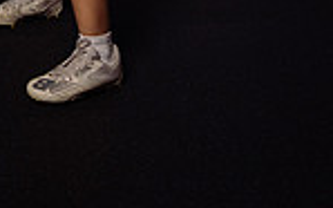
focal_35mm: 74
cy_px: -291
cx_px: 42
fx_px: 671
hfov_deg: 27.0
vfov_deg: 13.2
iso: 200
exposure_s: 1/250
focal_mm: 24
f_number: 7.1
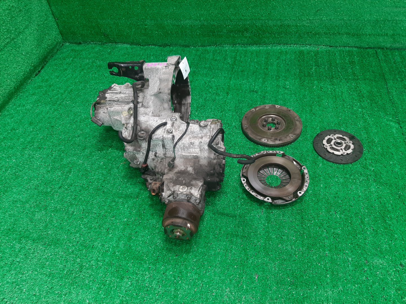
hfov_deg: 67.3
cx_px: 203
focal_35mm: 26
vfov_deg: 53.1
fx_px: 305
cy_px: 152
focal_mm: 3.93
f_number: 1.7
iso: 145
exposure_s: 1/50
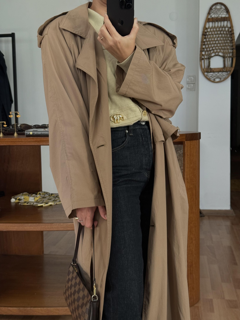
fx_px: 444
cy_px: 160
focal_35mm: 48
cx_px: 120
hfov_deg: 30.3
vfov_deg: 39.7
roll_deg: +2.2
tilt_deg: -30.0
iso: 160
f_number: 1.78
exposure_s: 1/60
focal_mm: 6.76
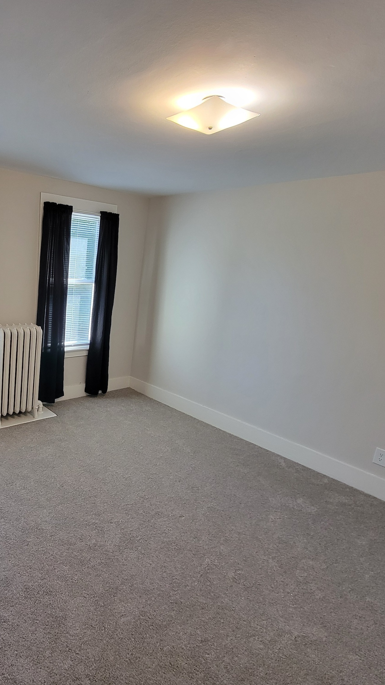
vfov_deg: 89.6
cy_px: 341
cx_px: 65
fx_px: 345
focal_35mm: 19
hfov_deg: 53.6
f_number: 2.2
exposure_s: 1/60
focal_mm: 2.2
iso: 125
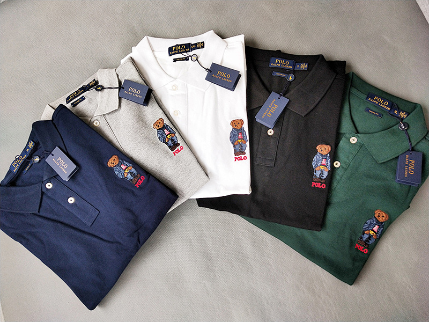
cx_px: 214
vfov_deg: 46.8
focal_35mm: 30
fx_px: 372
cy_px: 161
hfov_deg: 60.0
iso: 50
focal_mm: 3.95
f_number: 1.8
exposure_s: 1/112
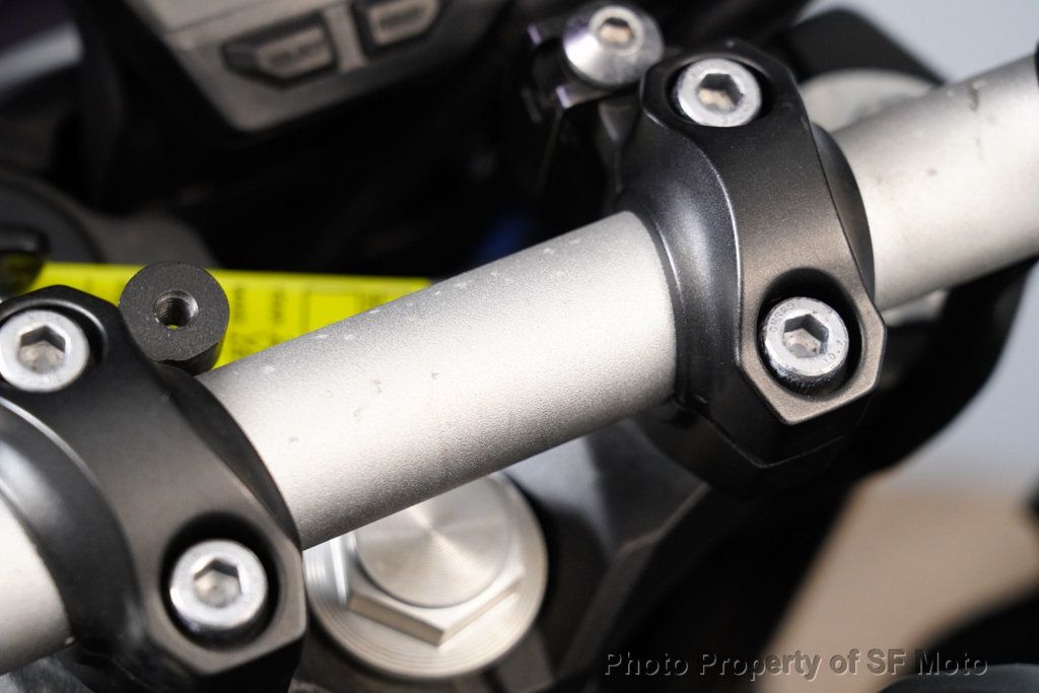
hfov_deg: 19.5
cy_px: 346
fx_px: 3031
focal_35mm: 105
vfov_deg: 13.0
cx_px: 520
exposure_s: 1/80
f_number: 7.1
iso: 5000
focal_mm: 105
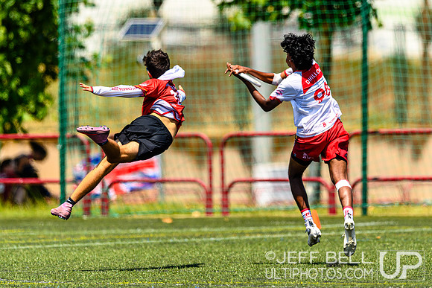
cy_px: 90
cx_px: 270
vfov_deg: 2.3
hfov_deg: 3.5
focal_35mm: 589
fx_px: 7068
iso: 100
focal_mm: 400
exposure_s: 1/2500
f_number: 3.2
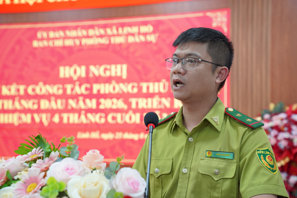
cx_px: 148
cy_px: 99
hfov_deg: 37.5
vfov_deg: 25.5
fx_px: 437
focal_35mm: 53
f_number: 4
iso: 2500
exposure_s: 1/160
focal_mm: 53
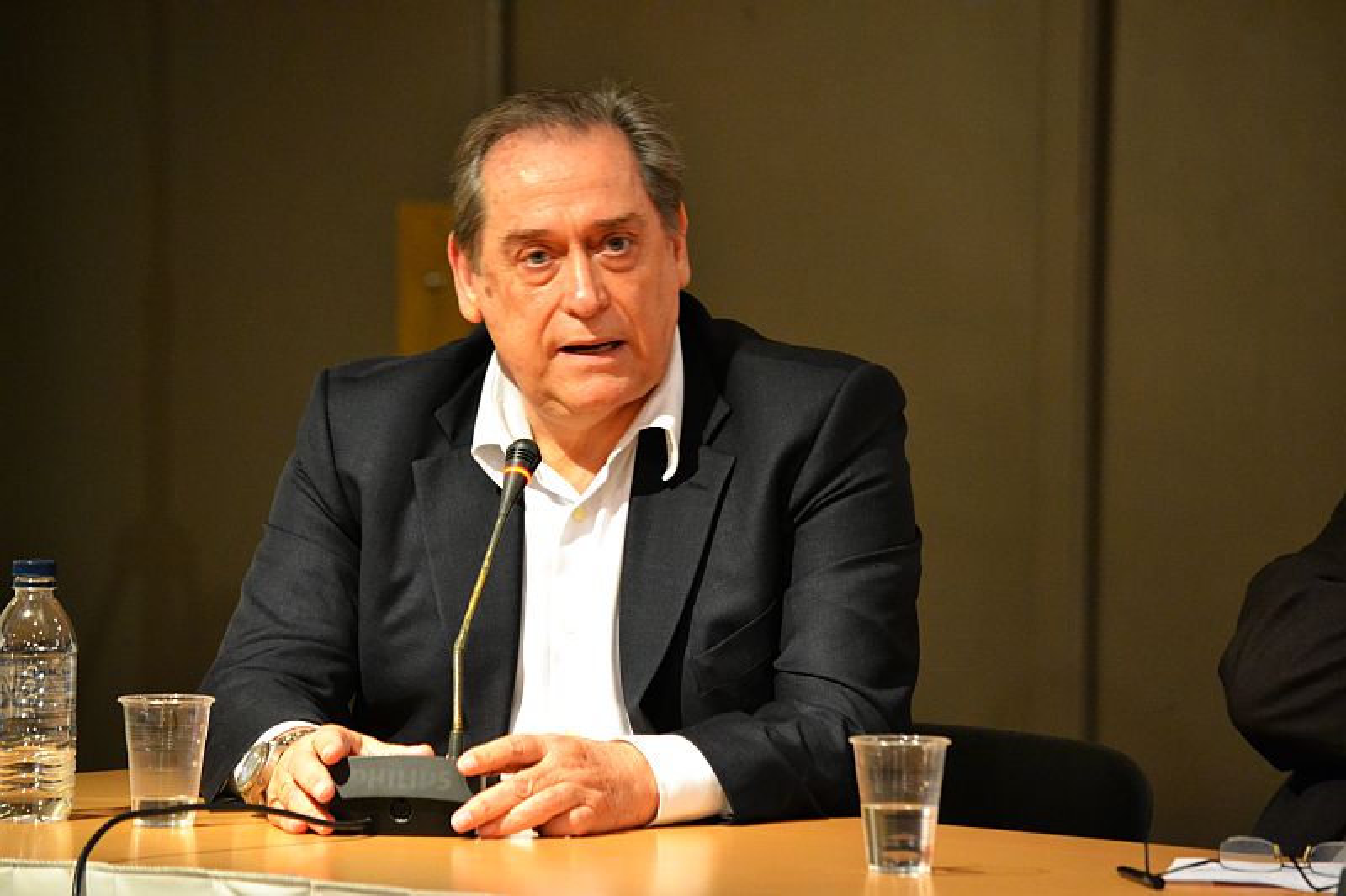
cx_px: 673
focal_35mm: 270
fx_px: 10092
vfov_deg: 5.1
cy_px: 448
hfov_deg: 7.6
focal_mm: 180
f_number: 5
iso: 3200
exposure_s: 1/25
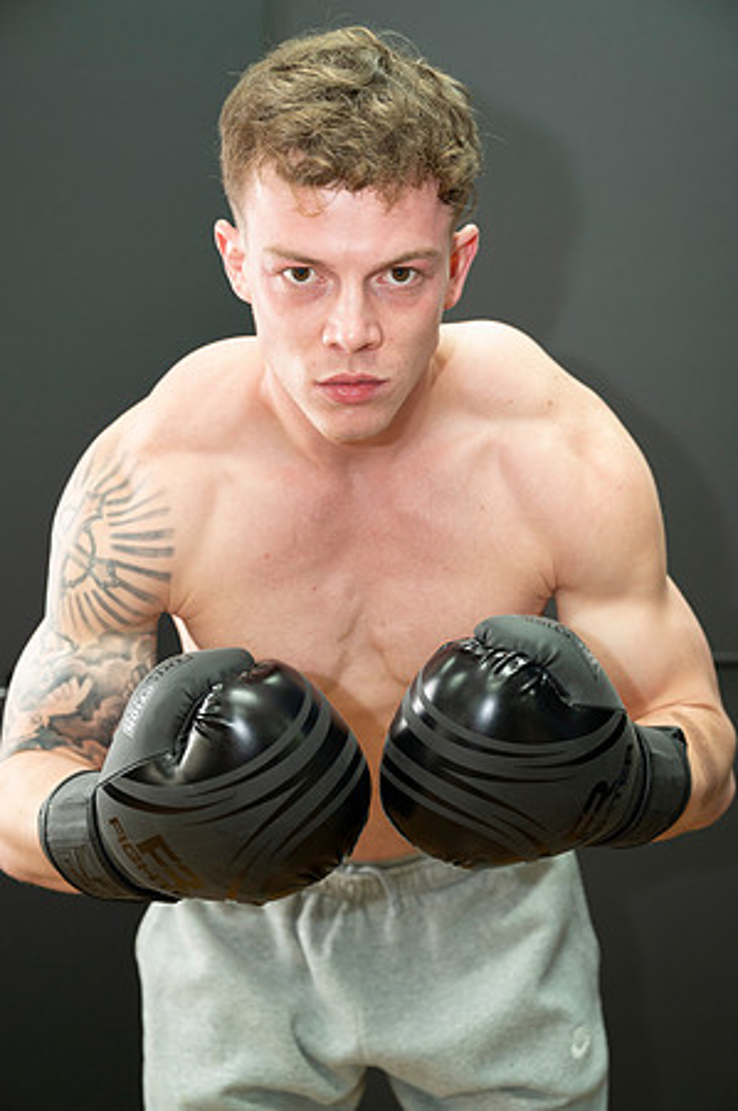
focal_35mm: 52
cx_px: 369
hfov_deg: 25.9
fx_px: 1603
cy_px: 556
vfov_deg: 38.2
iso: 1250
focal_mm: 52
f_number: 4
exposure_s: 1/200
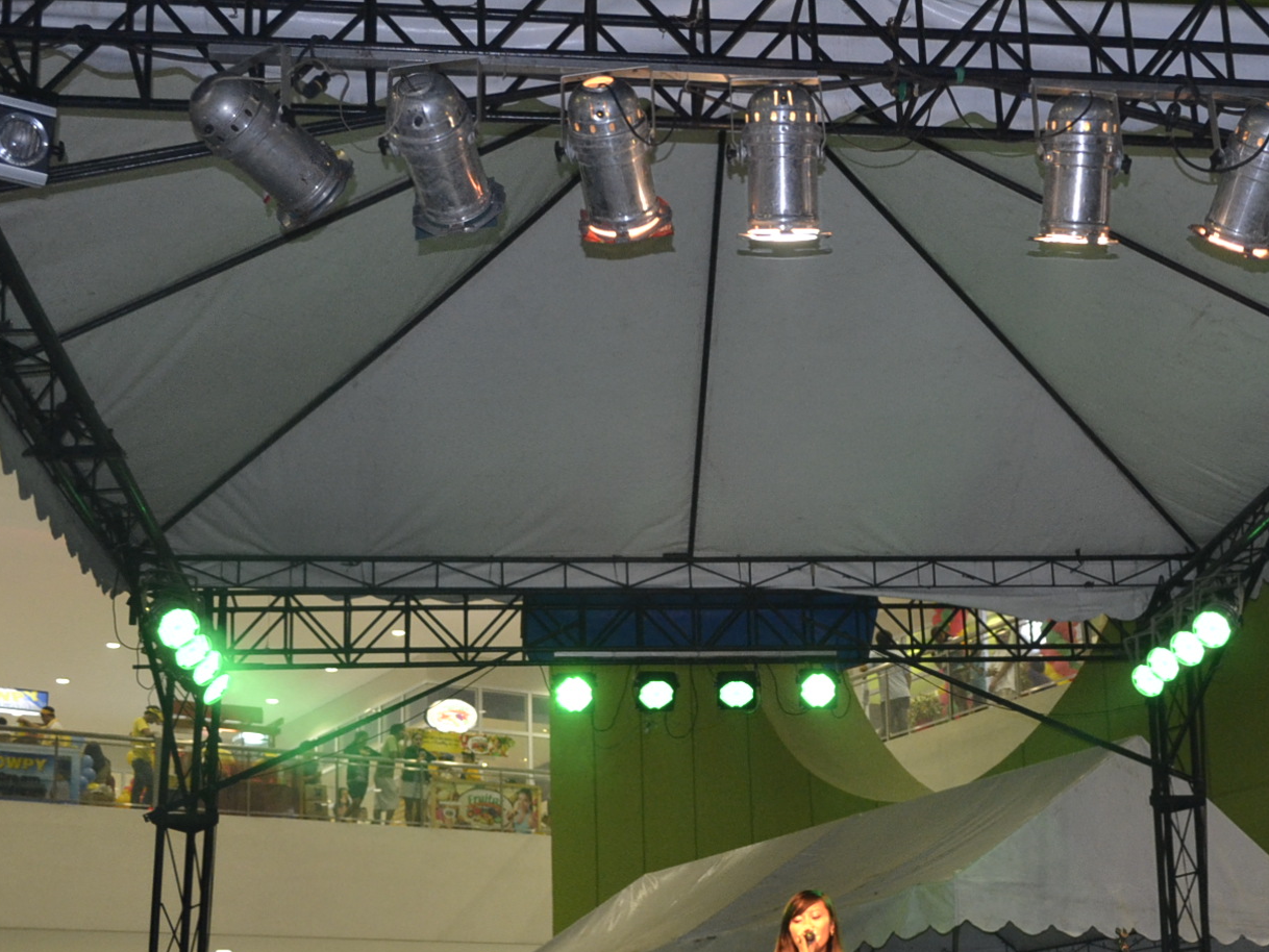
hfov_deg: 31.7
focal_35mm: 60
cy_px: 682
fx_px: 2200
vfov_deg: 24.2
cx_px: 912
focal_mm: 22
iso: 1100
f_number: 3.8
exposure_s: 1/60
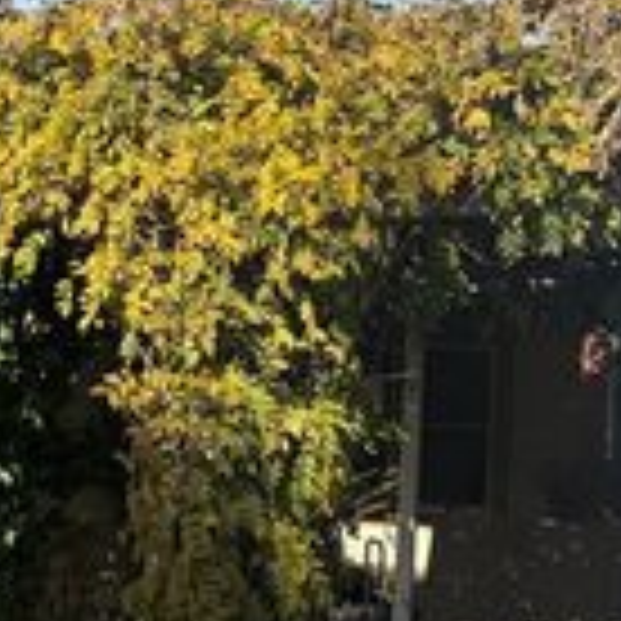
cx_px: -302
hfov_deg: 18.6
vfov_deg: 20.8
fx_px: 1685
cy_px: 439
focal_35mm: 83
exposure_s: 1/3534
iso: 50
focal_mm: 5.96
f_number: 1.6
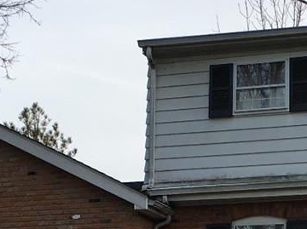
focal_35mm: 121
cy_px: 298
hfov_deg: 16.0
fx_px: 1072
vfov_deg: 11.9
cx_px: 301
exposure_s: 1/447
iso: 25
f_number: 2.2
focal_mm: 4.15
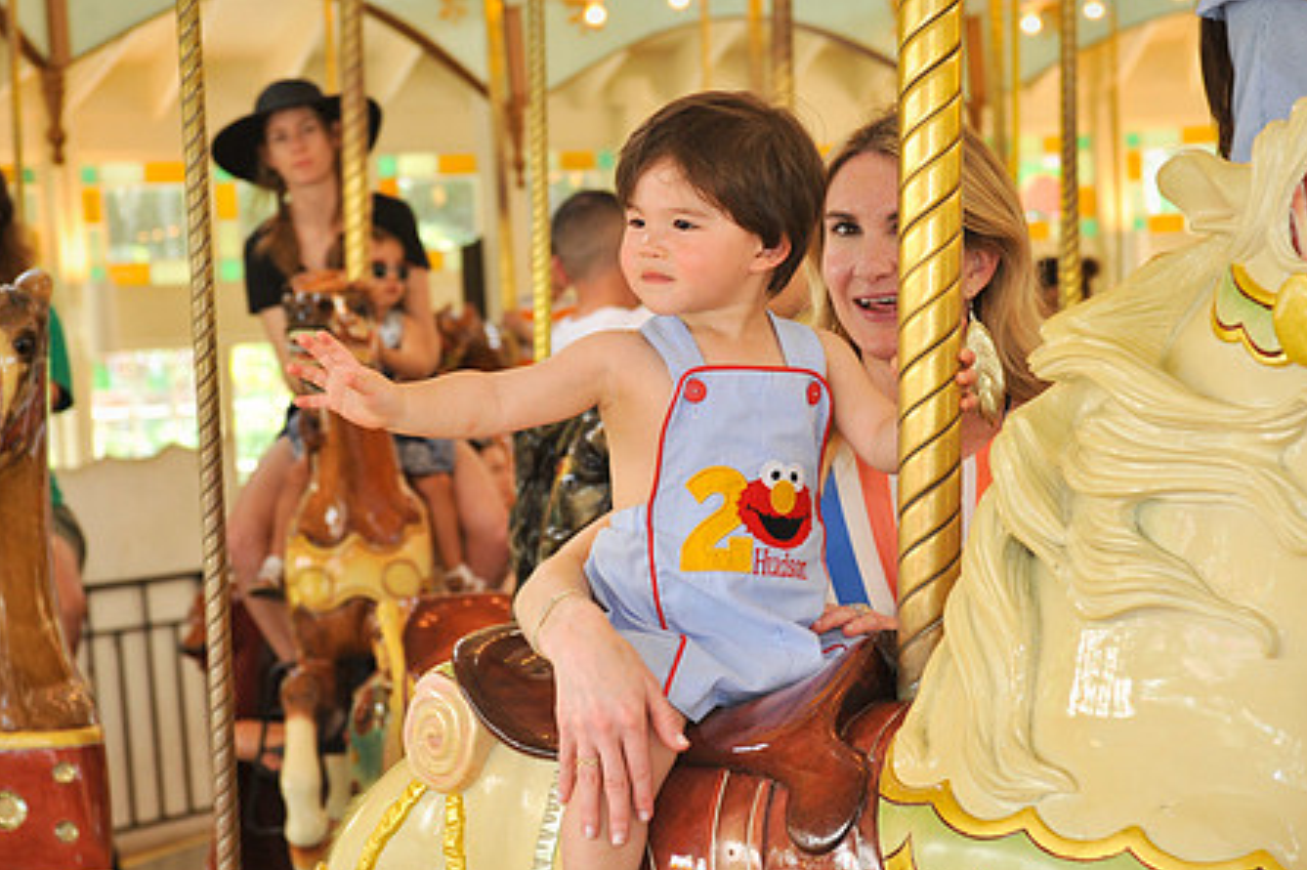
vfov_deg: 15.0
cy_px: 492
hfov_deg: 22.4
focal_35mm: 91
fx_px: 3302
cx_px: 697
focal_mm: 70
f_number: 5.6
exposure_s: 1/160
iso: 1250
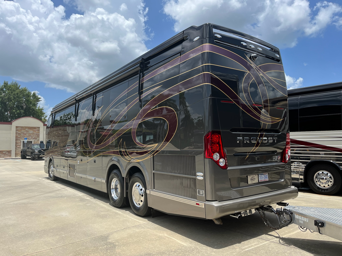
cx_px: 171
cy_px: 128
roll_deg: +1.1
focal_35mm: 26
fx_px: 257
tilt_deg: +3.1
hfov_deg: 67.3
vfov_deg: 53.1
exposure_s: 1/3623
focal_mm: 5.1
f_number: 1.6
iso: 50
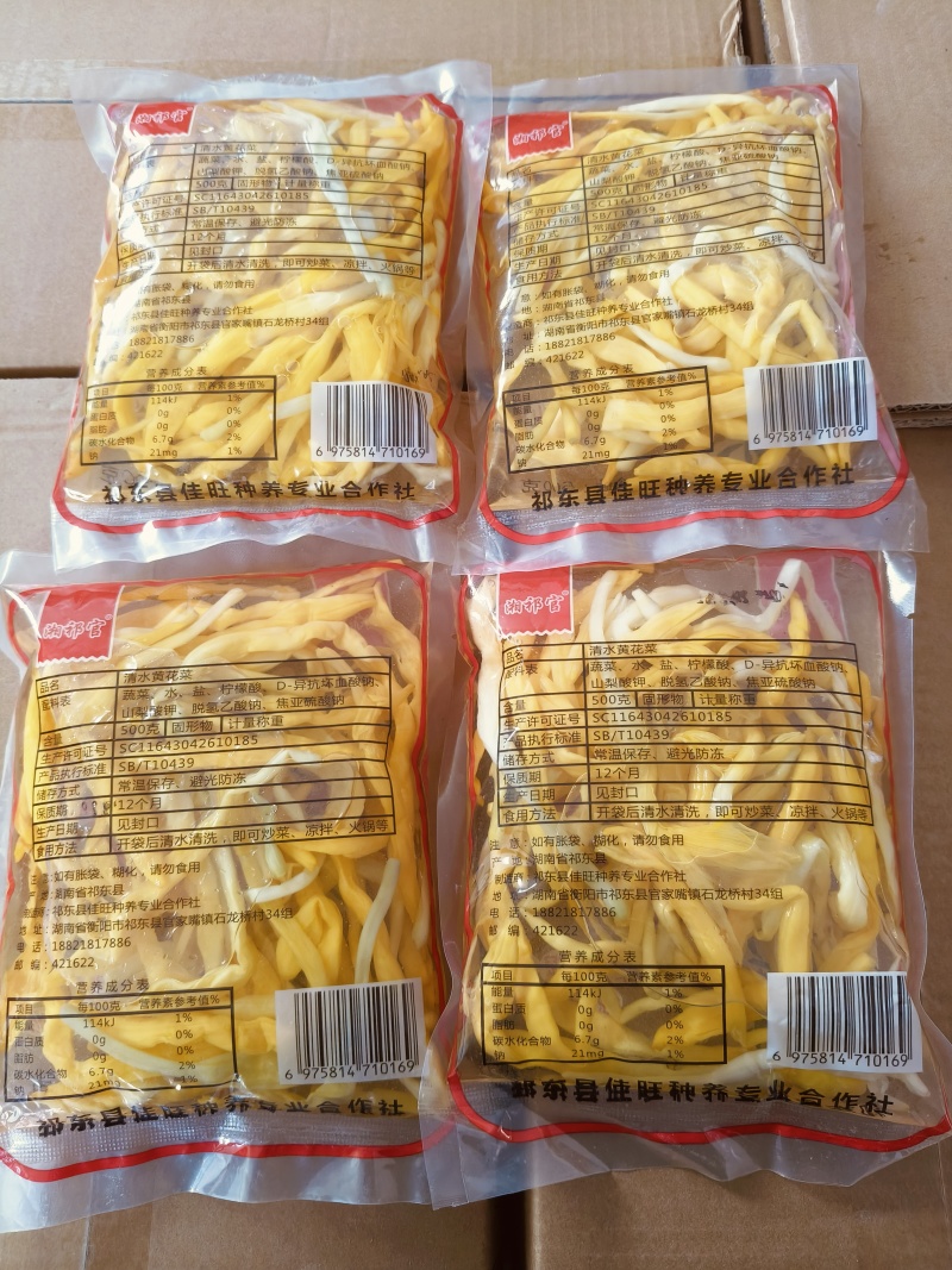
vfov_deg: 67.3
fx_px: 954
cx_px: 476
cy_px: 635
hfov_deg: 53.1
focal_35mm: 26
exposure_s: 1/50.1
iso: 640
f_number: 1.8
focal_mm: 4.84
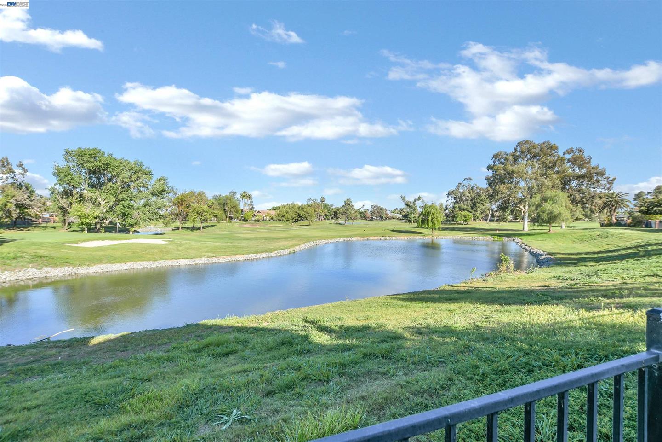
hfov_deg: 100.4
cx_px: 331
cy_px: 221
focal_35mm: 15
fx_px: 276
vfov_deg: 77.3
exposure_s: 1/640
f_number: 5
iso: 200
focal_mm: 10
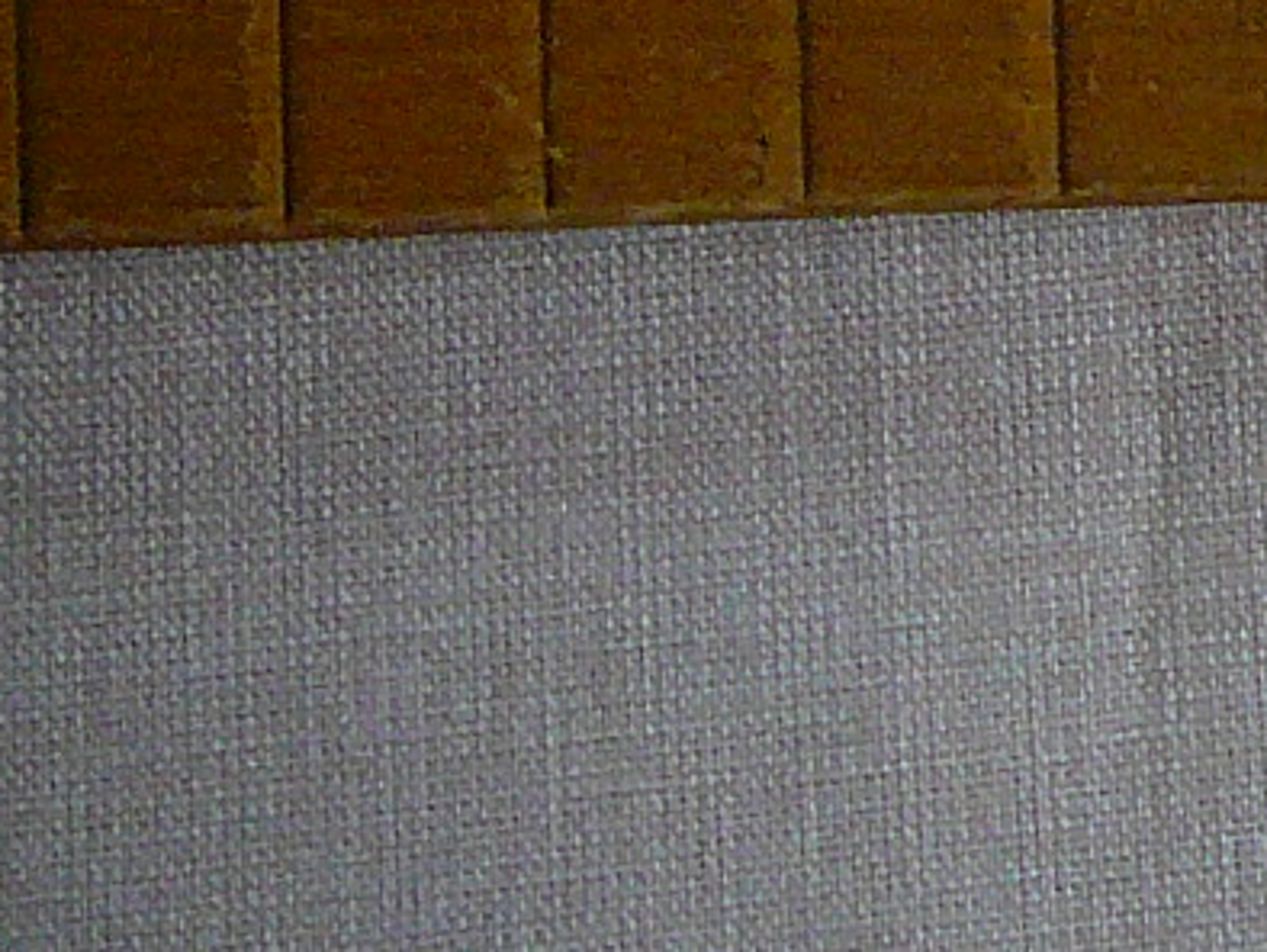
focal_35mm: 142
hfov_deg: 12.4
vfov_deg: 10.1
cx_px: 2479
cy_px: -486
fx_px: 5201
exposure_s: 1/40
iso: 200
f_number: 2.8
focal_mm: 5.2
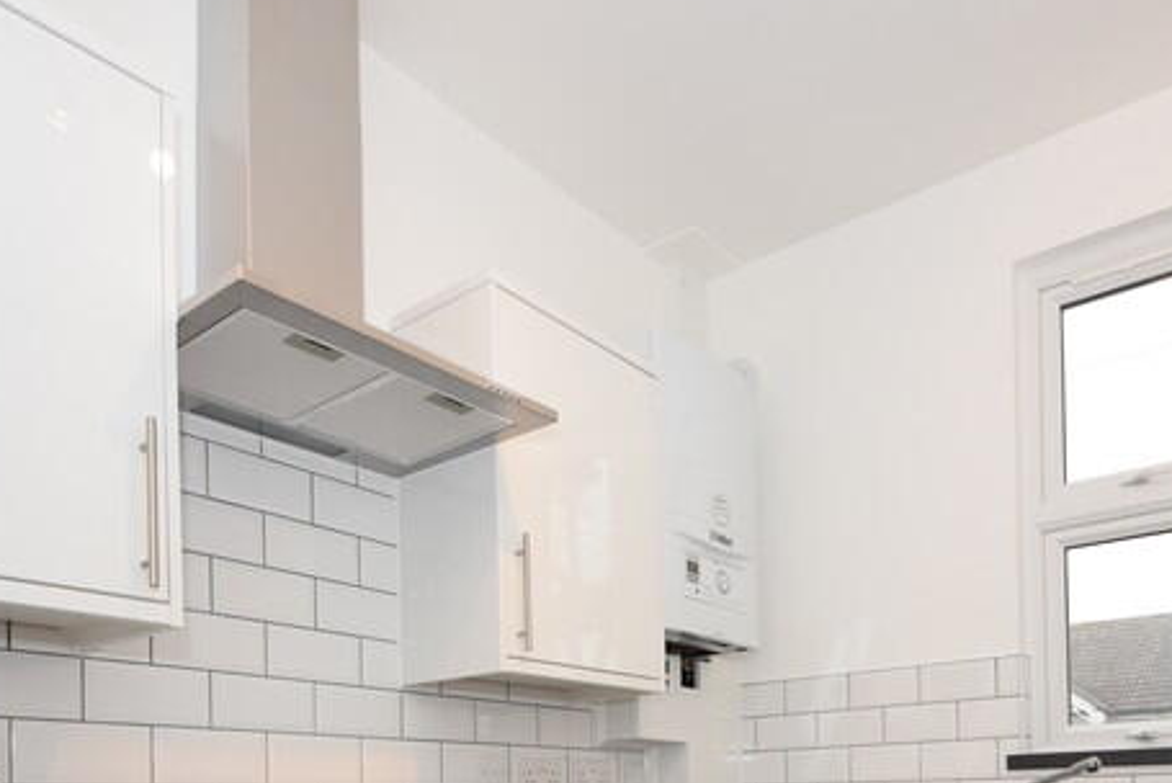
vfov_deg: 41.9
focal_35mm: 27
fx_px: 880
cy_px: 777
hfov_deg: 67.1
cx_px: 665
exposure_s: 1/100
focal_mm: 8
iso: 800
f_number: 5
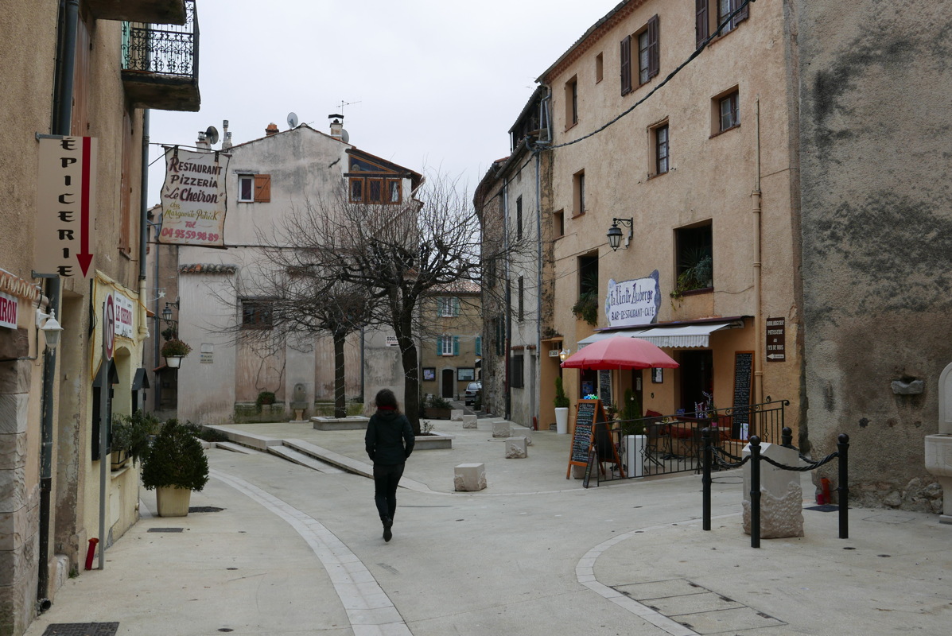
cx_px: 476
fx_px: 900
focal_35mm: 34
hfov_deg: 55.8
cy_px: 318
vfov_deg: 38.9
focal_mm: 15.4
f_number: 5.6
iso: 200
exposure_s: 1/200
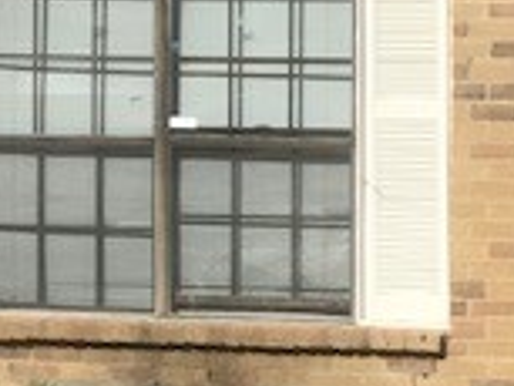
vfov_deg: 6.3
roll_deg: -0.4
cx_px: 793
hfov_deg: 8.1
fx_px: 3537
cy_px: 198
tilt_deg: -2.5
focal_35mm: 238
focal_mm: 6.6
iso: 20
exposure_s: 1/1429
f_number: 2.8
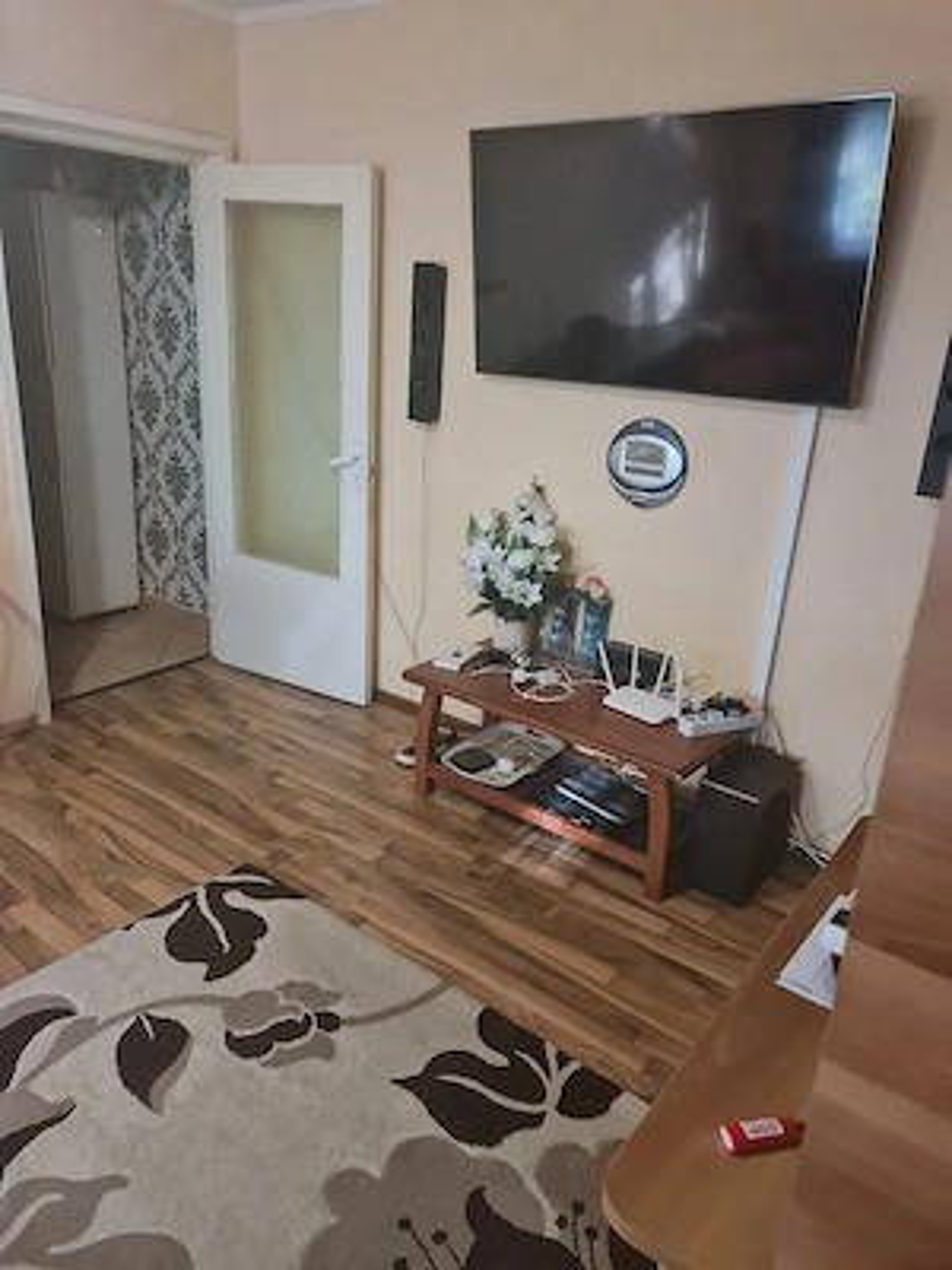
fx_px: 917
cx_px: 476
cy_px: 635
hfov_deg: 54.9
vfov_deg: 69.4
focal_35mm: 25
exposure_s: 1/33
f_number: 1.8
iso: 640
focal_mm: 7
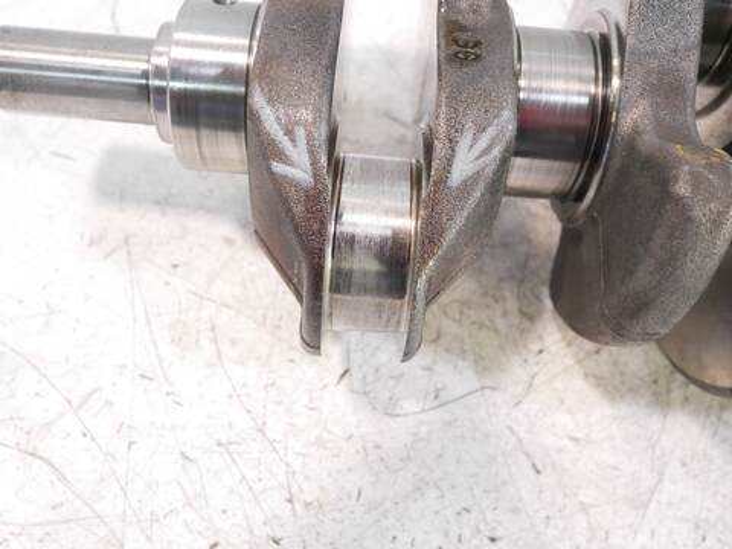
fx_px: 677
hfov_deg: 56.8
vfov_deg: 44.2
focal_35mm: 32
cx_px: 366
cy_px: 274
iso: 1600
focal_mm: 16
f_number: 3.9
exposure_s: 1/60
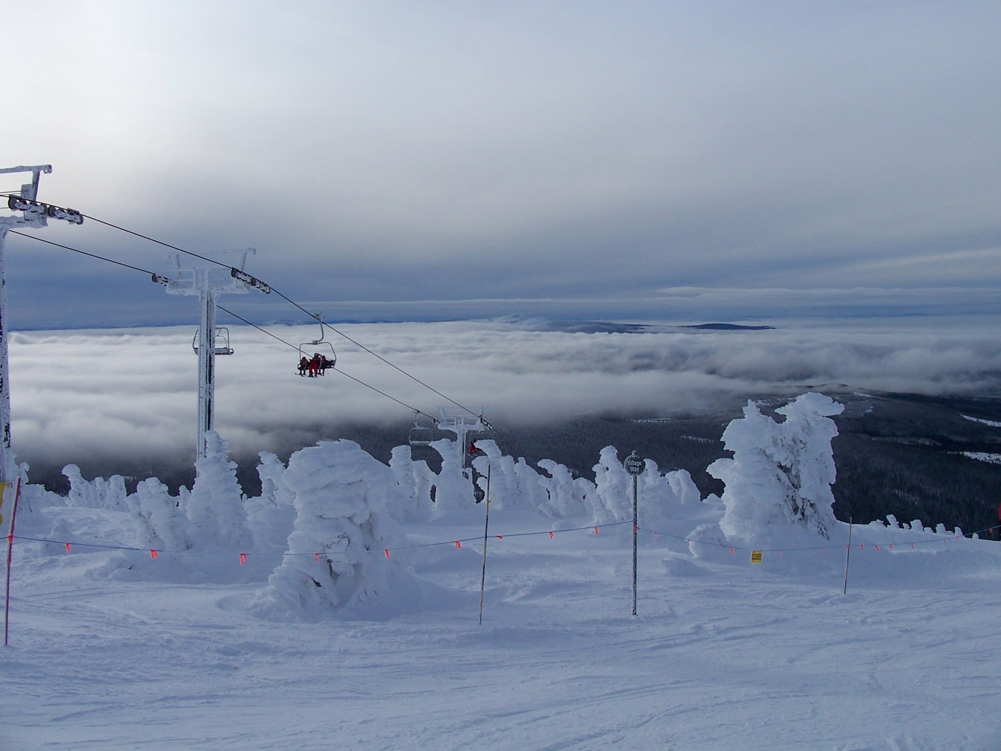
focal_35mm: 35
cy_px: 376
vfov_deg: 40.7
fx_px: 1012
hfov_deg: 52.6
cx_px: 500
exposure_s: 1/750
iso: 80
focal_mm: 6
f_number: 4
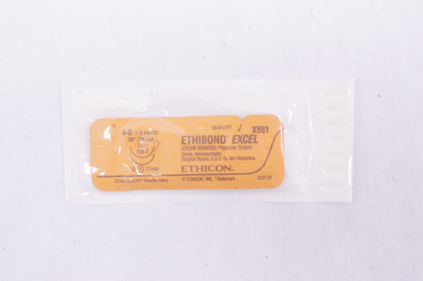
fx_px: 687
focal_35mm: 58
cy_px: 140
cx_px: 212
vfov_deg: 23.1
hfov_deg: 34.2
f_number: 22
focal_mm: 39
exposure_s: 1/15
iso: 1600
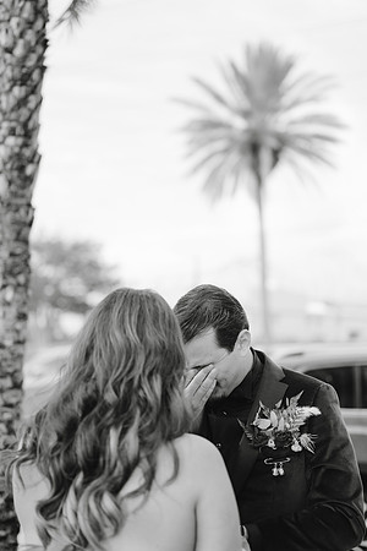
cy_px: 276
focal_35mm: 50
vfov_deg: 39.6
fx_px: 765
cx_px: 184
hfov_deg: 27.0
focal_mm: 50
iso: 200
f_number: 2
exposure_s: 1/800
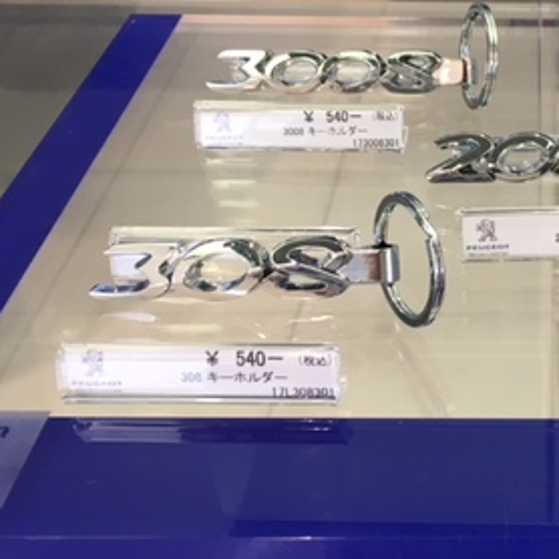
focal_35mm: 59
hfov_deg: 27.3
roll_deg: -0.8
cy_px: 249
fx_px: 1078
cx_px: 571
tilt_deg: -38.2
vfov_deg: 29.1
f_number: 2.2
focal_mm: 4.15
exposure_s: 1/30
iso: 50
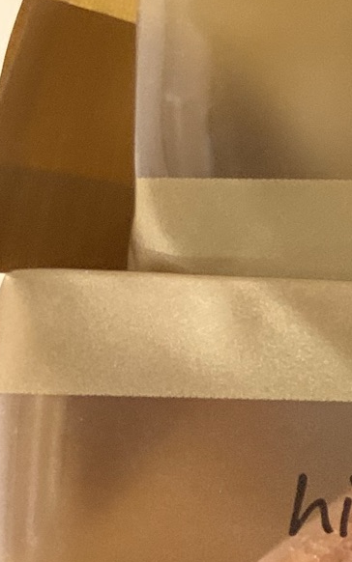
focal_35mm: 97
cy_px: 374
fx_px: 1488
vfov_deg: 21.3
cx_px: 696
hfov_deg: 12.0
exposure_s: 1/32
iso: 400
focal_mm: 4.25
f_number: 1.8
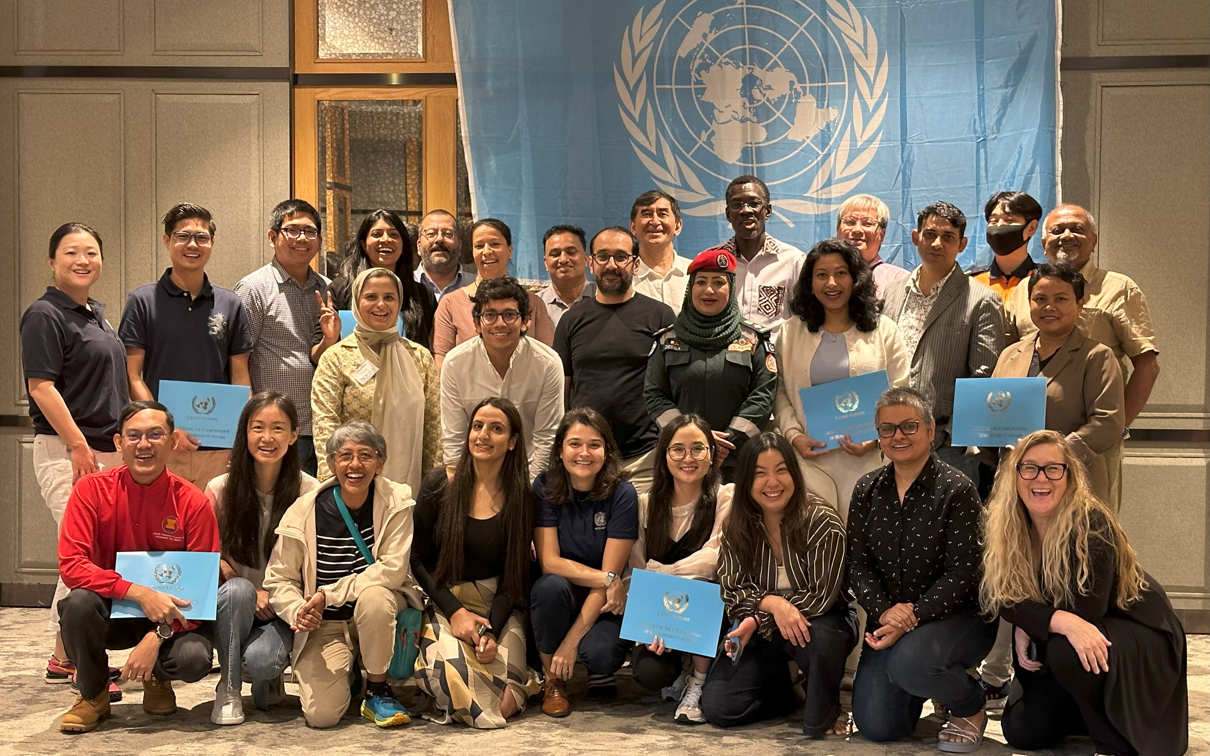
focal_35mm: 51
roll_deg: -0.5
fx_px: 1682
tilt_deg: -1.7
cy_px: 357
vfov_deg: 25.3
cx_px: 604
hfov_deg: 39.6
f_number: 1.78
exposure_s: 1/33
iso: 200
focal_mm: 6.86
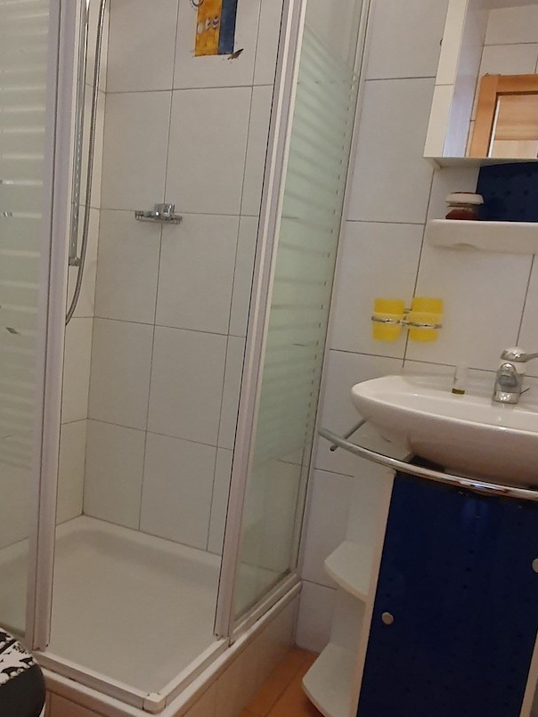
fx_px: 642
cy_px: 411
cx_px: 212
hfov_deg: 45.2
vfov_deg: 58.1
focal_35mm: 31
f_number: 2.2
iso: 320
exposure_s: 1/33
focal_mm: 1.8
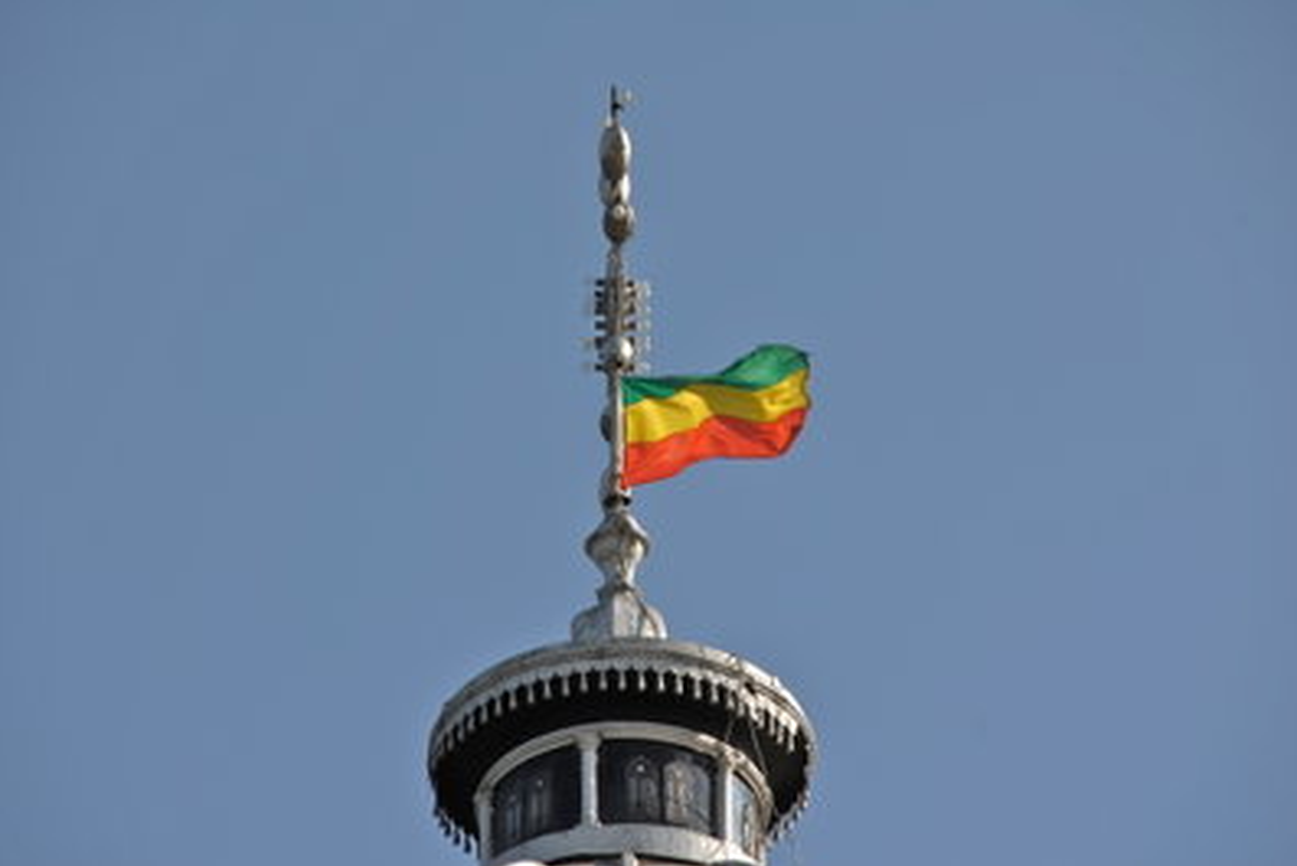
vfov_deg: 5.4
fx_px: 9262
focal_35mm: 257
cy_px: 435
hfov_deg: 8.0
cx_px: 647
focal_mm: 170
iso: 100
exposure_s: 1/250
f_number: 8
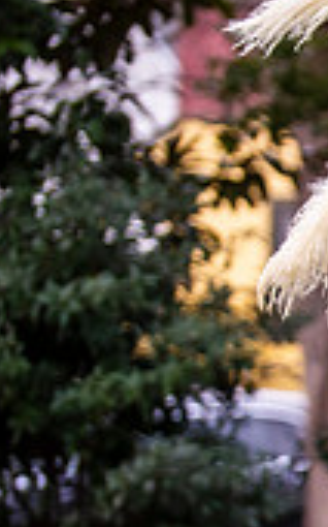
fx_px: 5244
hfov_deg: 3.5
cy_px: 370
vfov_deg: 5.7
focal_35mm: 366
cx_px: 854
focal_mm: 105
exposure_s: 1/800
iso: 320
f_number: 2.8
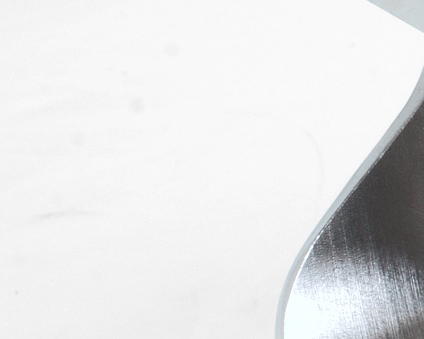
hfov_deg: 5.2
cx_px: 872
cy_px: 244
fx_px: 4579
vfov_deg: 4.2
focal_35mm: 365
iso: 100
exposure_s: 1/125
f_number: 13
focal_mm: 50
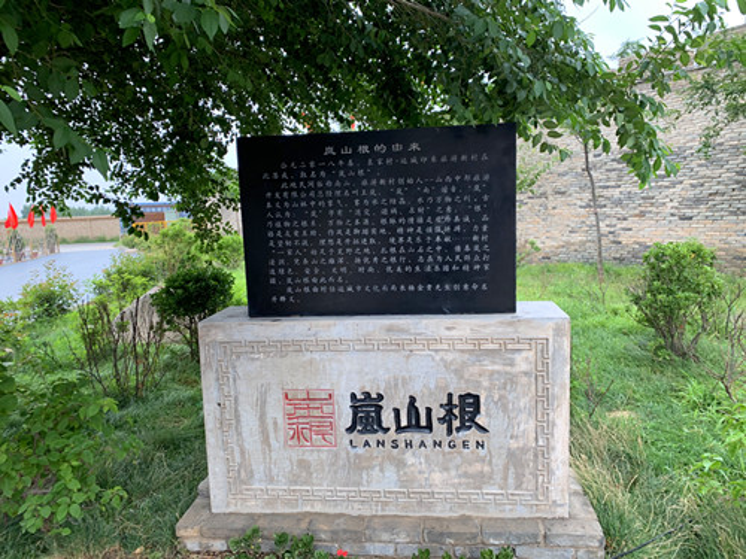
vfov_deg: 53.1
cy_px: 280
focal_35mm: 26
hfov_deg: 67.3
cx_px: 373
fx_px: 560
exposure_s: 1/121
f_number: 1.8
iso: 32
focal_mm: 4.25
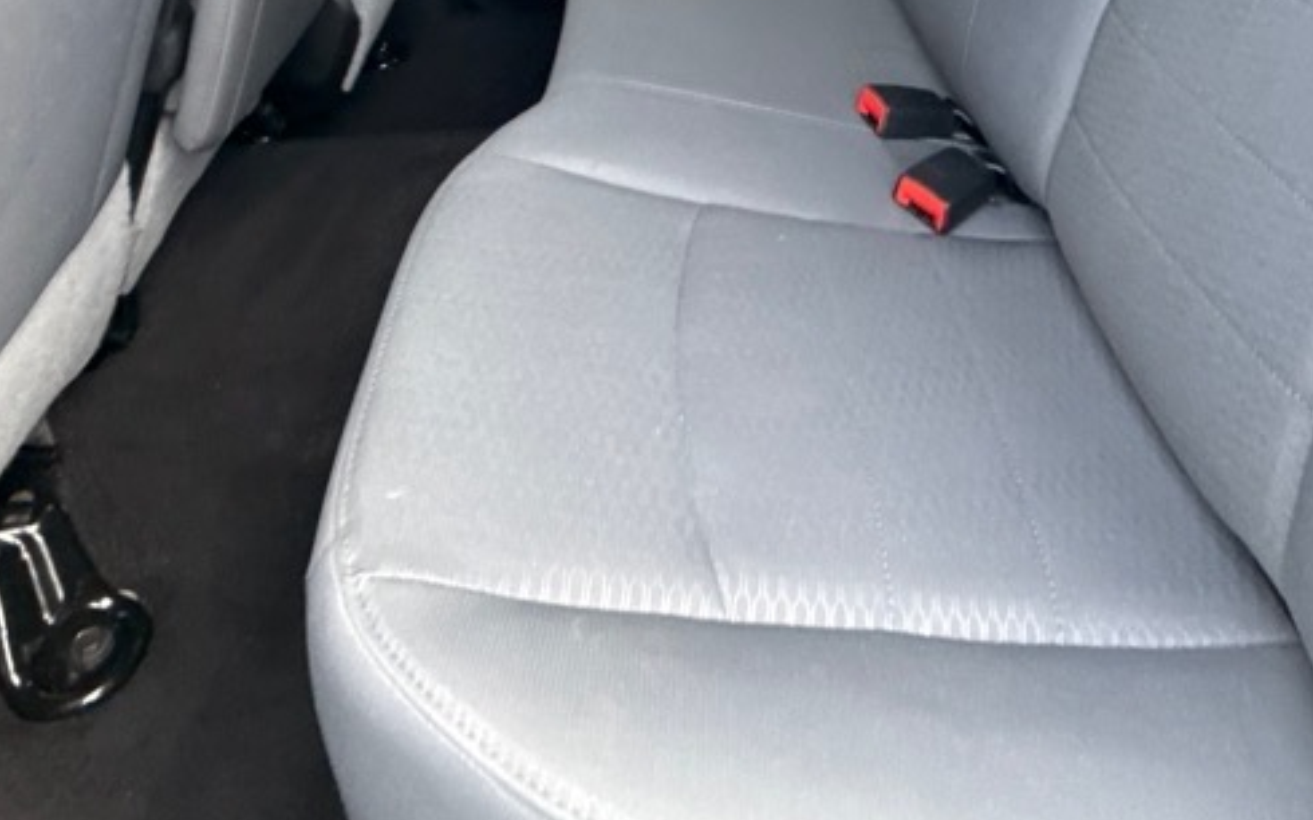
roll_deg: -1.6
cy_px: -188
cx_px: 737
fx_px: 1109
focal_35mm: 31
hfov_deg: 61.1
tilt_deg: -15.2
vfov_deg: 32.7
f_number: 2.2
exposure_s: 1/99
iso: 320
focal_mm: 2.22
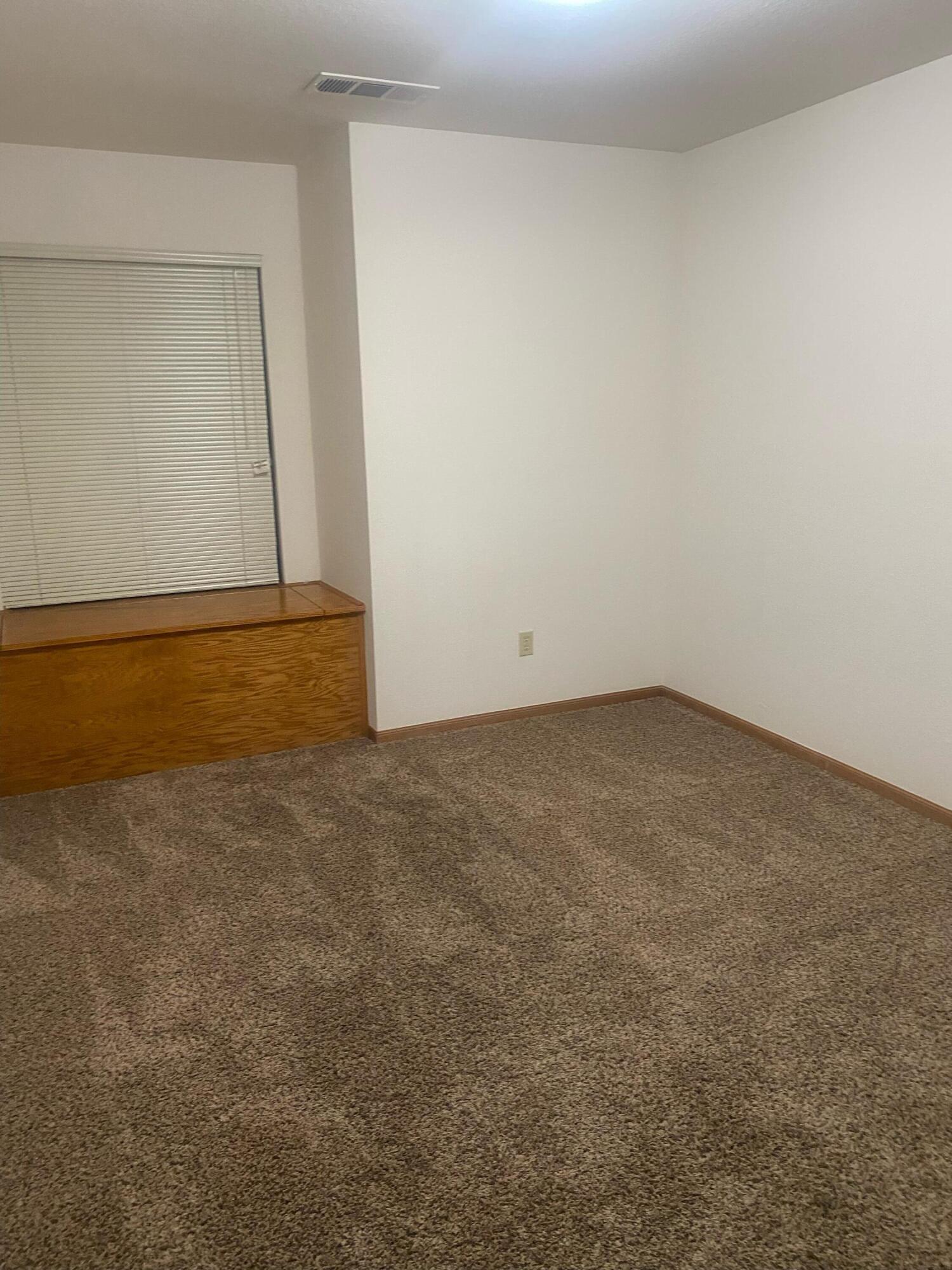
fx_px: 953
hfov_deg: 53.1
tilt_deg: -13.0
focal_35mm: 26
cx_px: 476
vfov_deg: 67.3
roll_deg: +0.5
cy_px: 635
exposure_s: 1/60
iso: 250
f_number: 1.8
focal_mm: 4.25
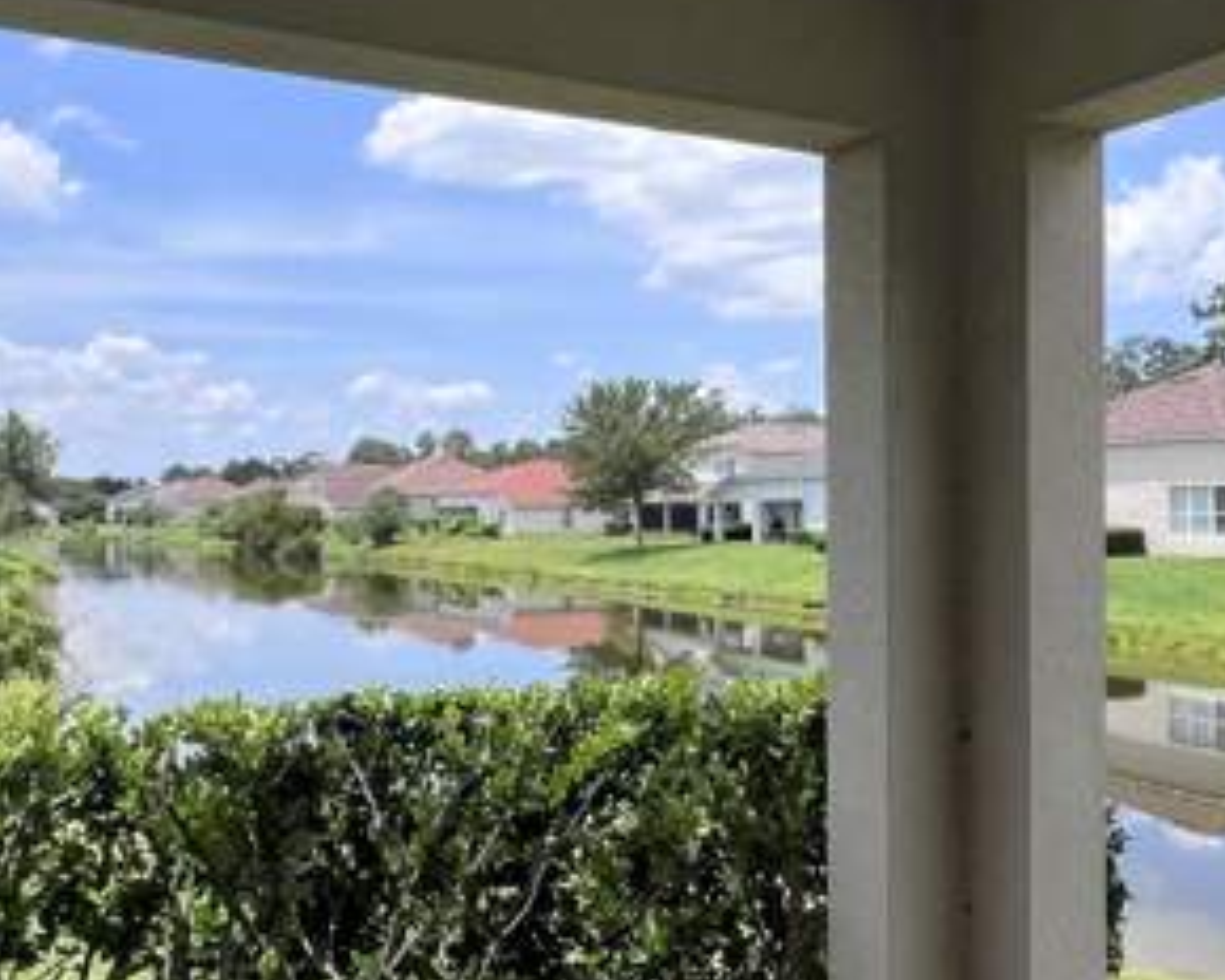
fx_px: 1269
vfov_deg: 42.2
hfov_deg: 51.5
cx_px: 667
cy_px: 528
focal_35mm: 35
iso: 32
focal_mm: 1.57
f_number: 1.8
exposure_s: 1/1698
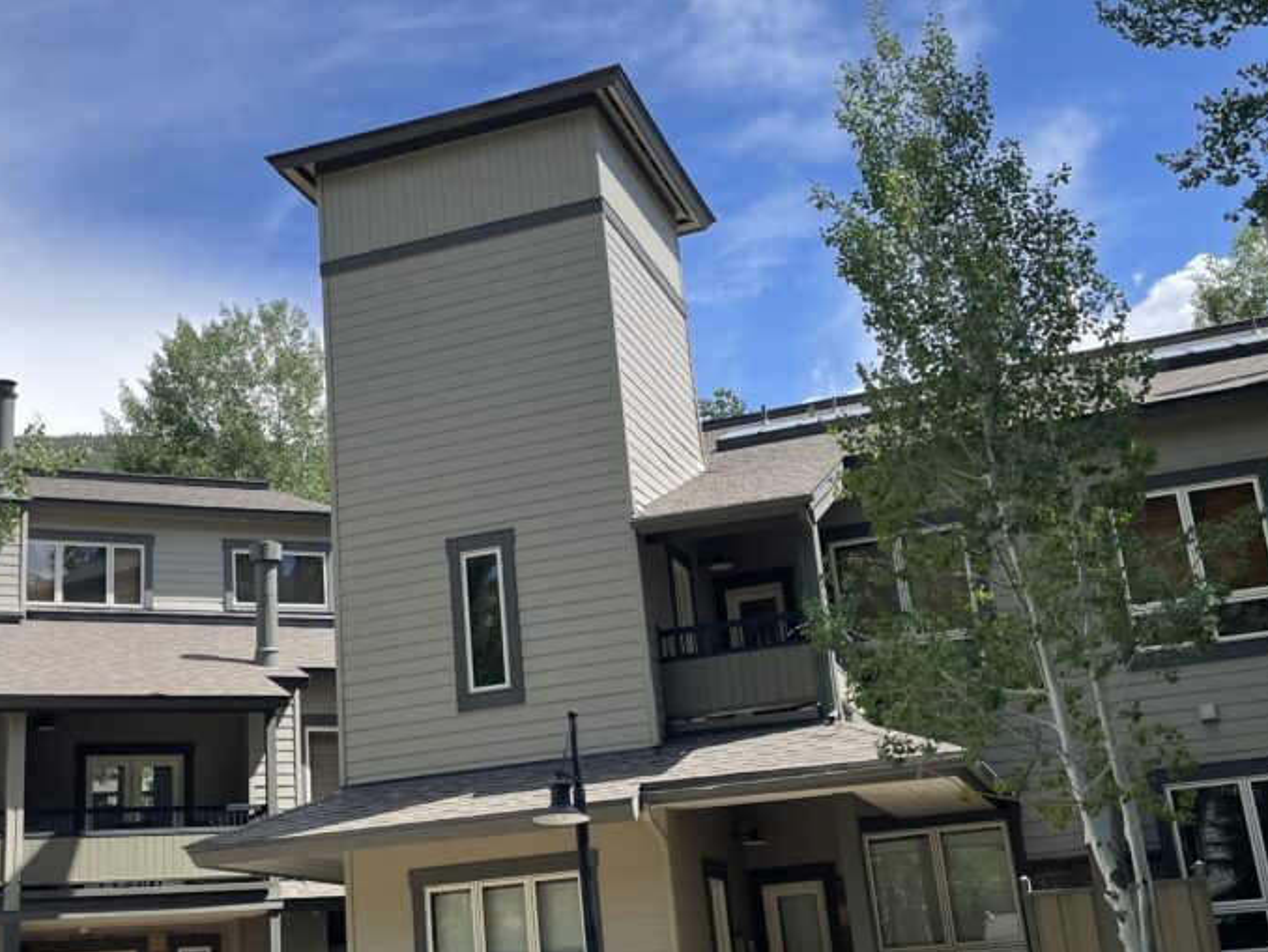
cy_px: 466
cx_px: 503
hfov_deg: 41.0
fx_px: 1686
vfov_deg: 31.5
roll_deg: +4.8
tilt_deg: +19.5
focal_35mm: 46
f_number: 1.6
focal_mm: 4.2
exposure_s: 1/2882
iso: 32
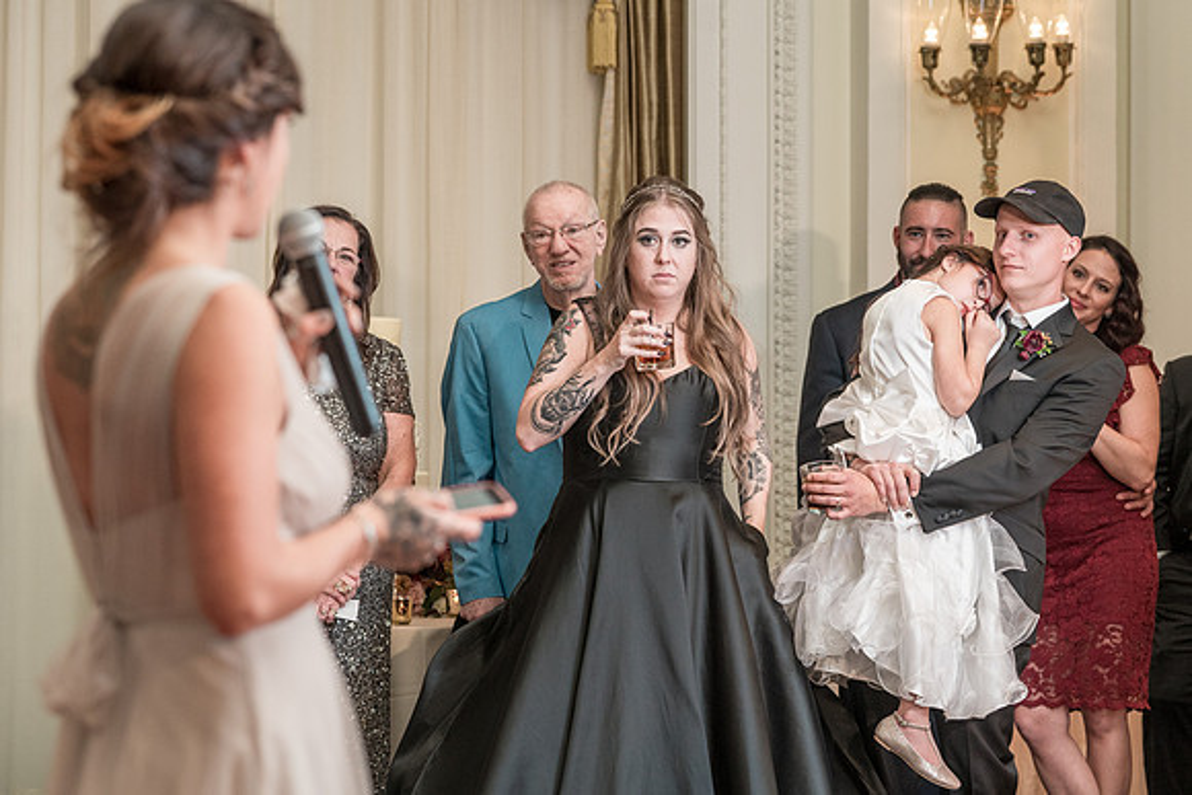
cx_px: 565
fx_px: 3249
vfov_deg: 14.0
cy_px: 418
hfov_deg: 20.8
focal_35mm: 98
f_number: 4
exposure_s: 1/200
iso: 2000
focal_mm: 90
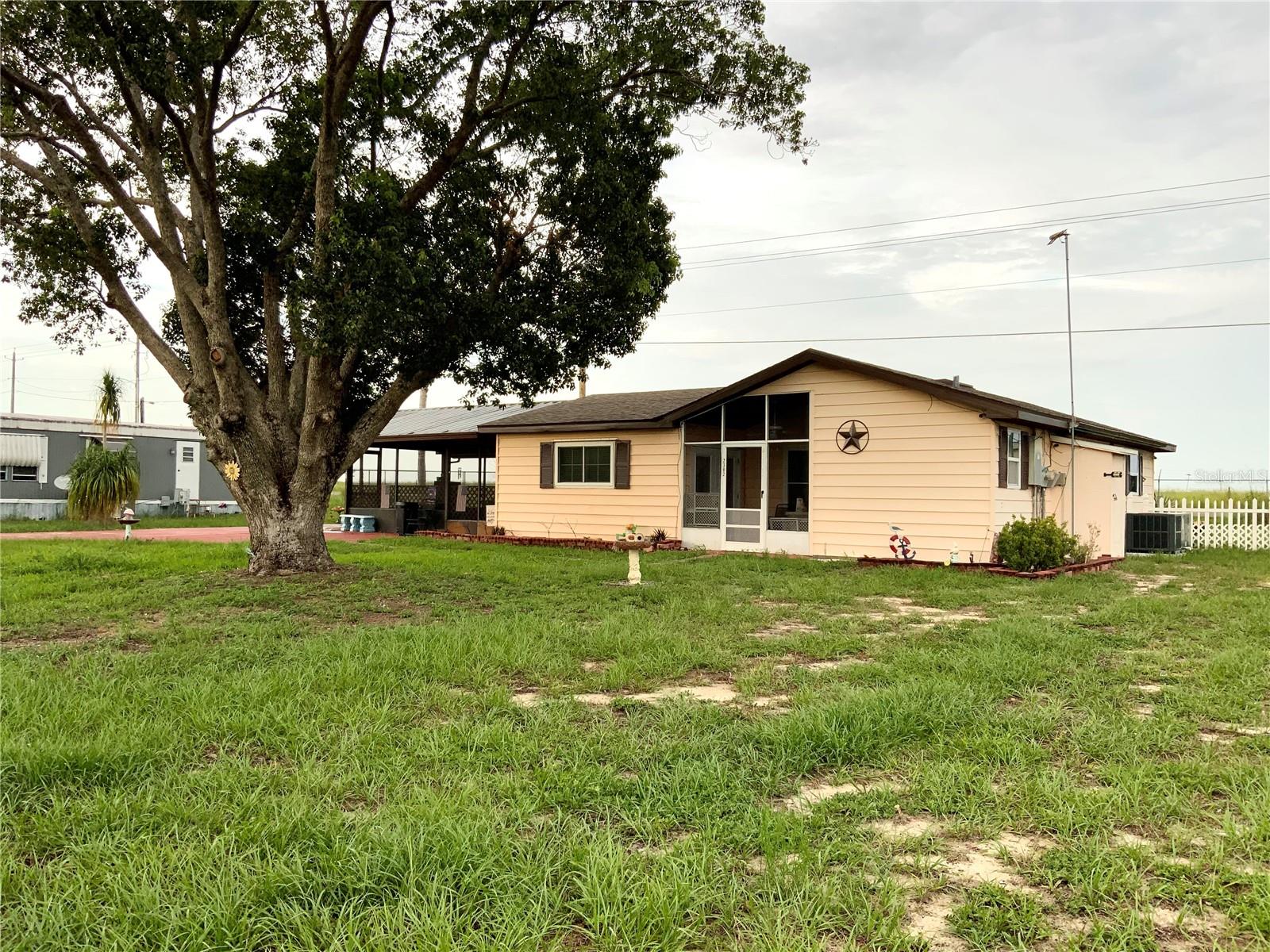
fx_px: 1064
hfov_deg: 61.7
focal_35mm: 29
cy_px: 476
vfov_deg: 48.2
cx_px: 635
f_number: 1.8
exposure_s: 1/222
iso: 16
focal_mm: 3
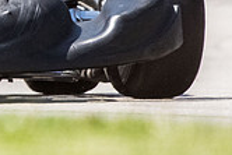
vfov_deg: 0.4
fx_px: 23633
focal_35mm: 3664
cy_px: -110
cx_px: -127
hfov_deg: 0.6
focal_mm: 700
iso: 2800
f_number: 11
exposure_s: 1/2000
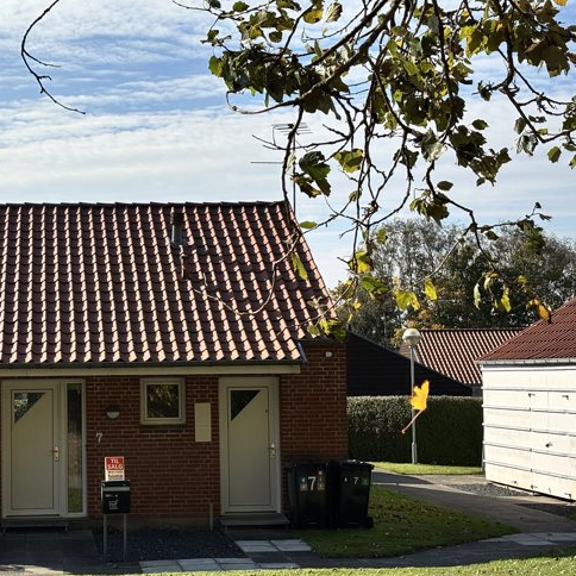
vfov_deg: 22.8
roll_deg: +1.0
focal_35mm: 76
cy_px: 309
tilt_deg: +2.0
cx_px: 130
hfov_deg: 22.5
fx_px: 1431
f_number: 1.6
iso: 40
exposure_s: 1/3663
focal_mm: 5.96
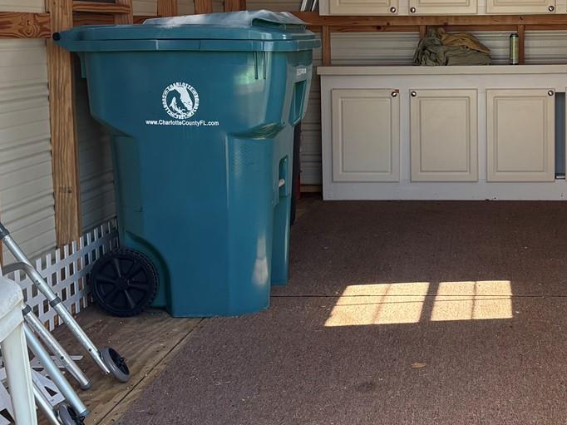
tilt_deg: -6.5
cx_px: 426
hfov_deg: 31.1
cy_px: 112
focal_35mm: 61
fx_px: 999
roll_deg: +0.8
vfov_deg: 23.8
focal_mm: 5.96
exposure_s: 1/485
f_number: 1.6
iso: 64
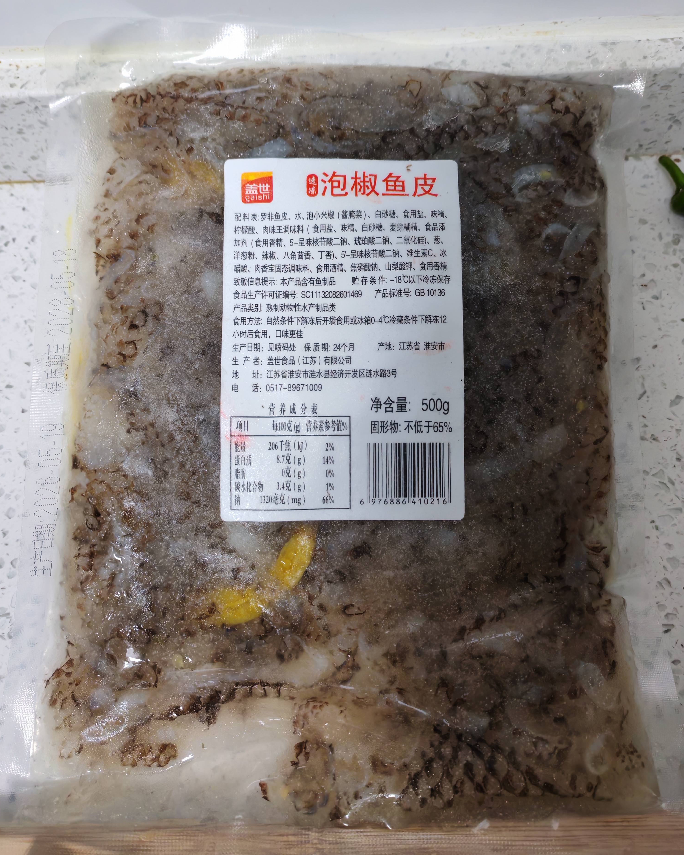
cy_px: 389
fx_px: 734
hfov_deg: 50.0
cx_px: 339
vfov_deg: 60.3
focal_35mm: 29
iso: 1000
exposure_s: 1/120
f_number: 1.95
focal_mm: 5.52
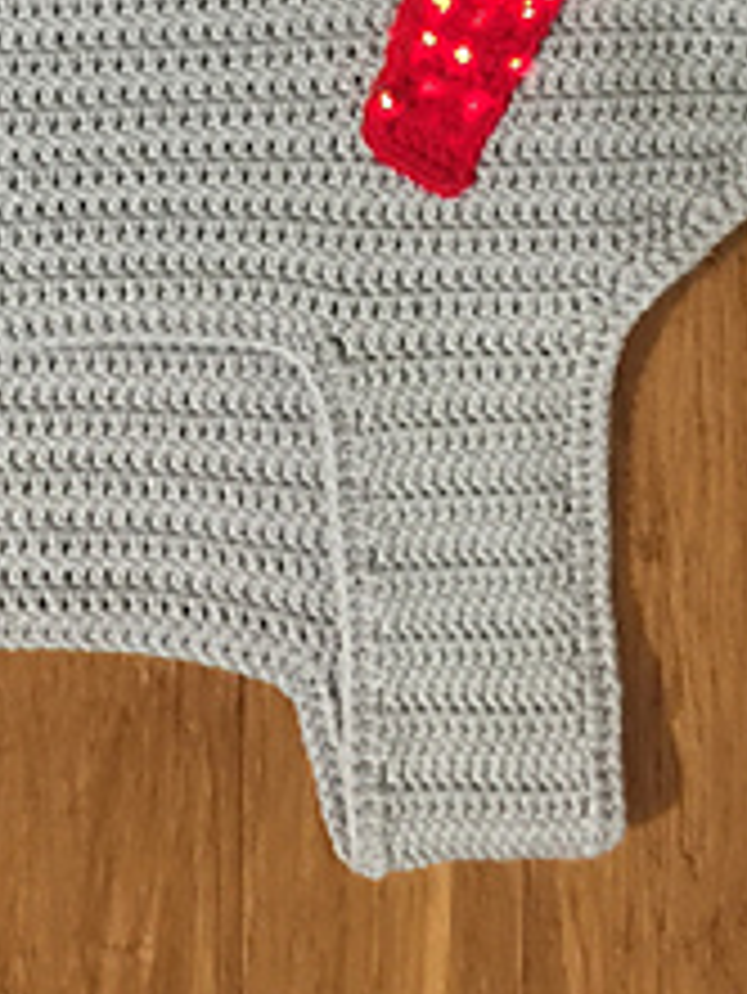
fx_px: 2415
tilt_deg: -85.7
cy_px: -265
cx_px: 90
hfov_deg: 17.4
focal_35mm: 84
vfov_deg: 21.3
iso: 125
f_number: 2.2
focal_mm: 4.15
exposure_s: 1/8
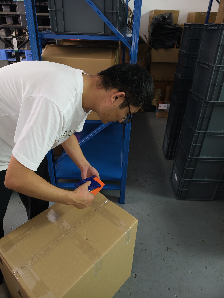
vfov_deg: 71.6
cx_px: 112
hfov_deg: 56.8
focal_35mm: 24
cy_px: 149
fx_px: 207
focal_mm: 7
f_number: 1.57
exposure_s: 1/269
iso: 3460
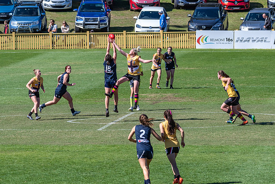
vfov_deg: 3.5
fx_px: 2980
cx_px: 138
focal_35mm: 390
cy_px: 92
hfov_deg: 5.3
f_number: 10
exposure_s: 1/1600
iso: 800
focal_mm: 260
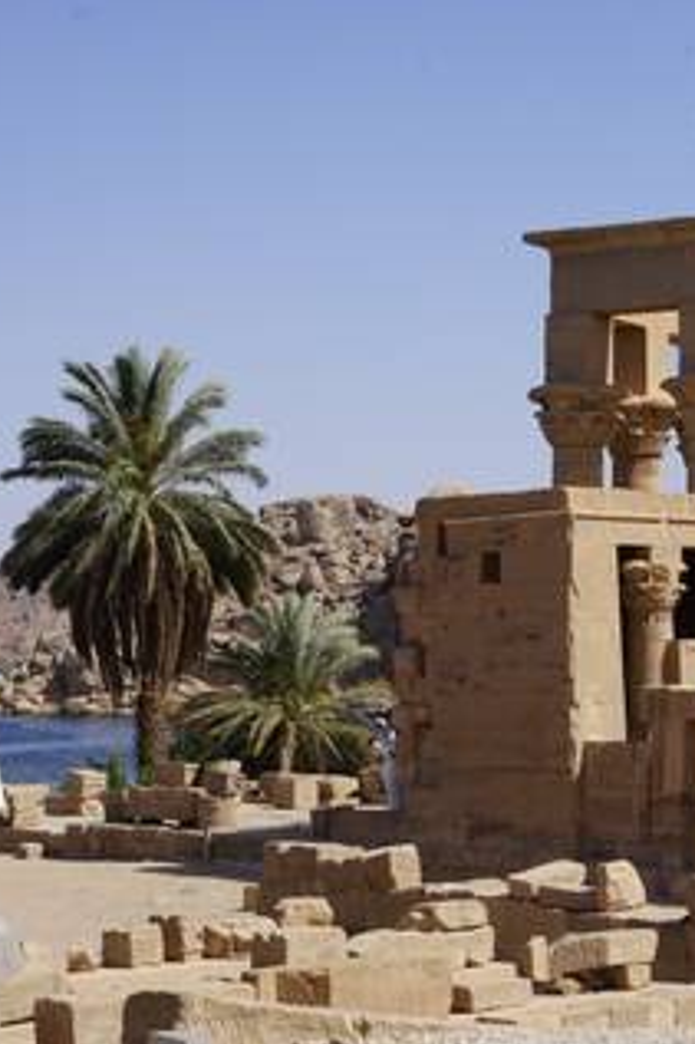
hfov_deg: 14.9
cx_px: 580
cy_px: 522
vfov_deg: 22.4
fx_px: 2638
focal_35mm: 91
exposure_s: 1/200
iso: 100
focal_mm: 60
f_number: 11
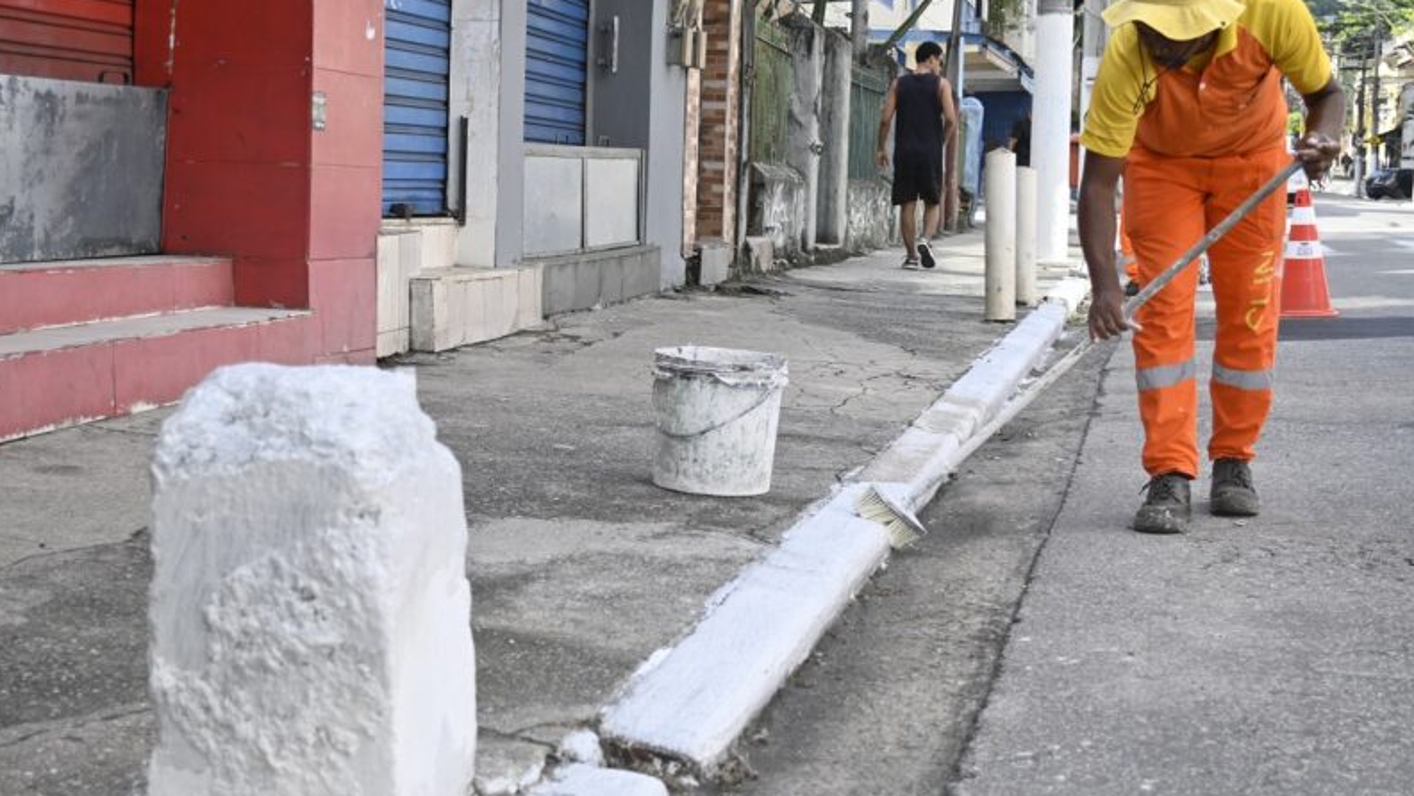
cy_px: 340
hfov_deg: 37.5
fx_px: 2083
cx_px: 703
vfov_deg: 21.6
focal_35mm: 56
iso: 100
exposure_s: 1/200
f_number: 5.6
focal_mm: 35
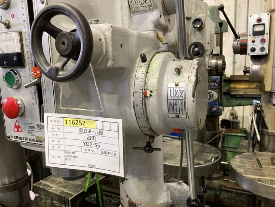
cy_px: 104
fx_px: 222
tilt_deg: -8.8
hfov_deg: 63.4
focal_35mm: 28
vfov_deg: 49.7
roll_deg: +1.4
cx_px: 138
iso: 250
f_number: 1.8
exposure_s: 1/60
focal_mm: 3.99
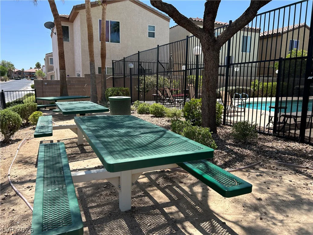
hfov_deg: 67.3
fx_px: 235
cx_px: 156
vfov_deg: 53.1
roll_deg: +0.3
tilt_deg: -8.9
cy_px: 118
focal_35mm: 26
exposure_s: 1/2123
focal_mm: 5.7
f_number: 1.5
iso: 50
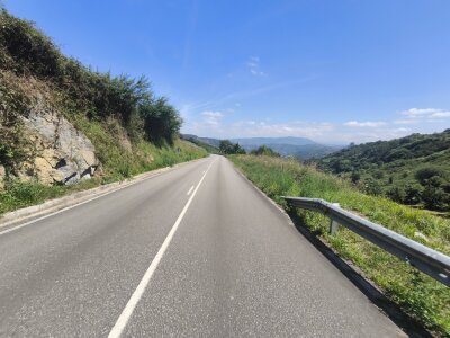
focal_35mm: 15
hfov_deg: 98.2
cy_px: 169
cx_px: 225
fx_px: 195
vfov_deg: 81.7
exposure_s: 1/909
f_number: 2.2
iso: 50
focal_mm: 1.91
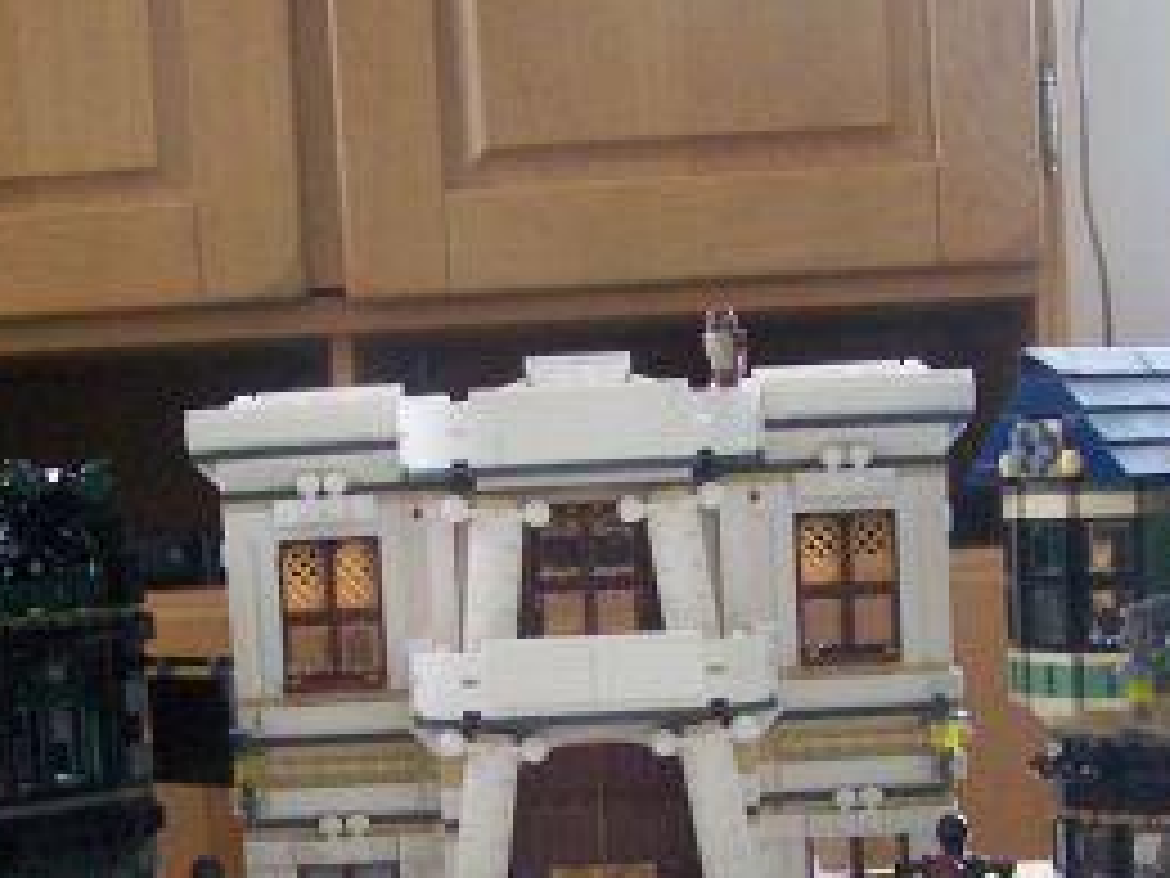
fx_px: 2467
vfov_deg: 19.8
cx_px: 634
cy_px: 763
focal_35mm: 73
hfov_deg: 26.7
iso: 400
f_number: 3.2
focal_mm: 6.3
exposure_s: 1/45
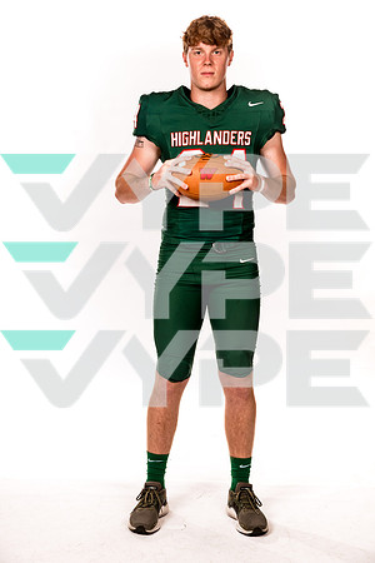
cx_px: 188
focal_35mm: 56
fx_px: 875
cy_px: 282
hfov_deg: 24.2
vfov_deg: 35.6
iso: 800
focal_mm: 56
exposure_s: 1/400
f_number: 8
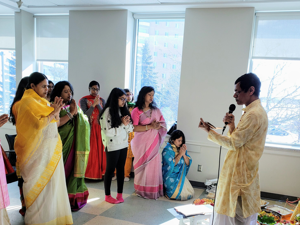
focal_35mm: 36
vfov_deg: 39.1
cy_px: 152
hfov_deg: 51.3
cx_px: 165
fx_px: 312
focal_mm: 4.3
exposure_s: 1/140
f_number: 2.4
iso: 50
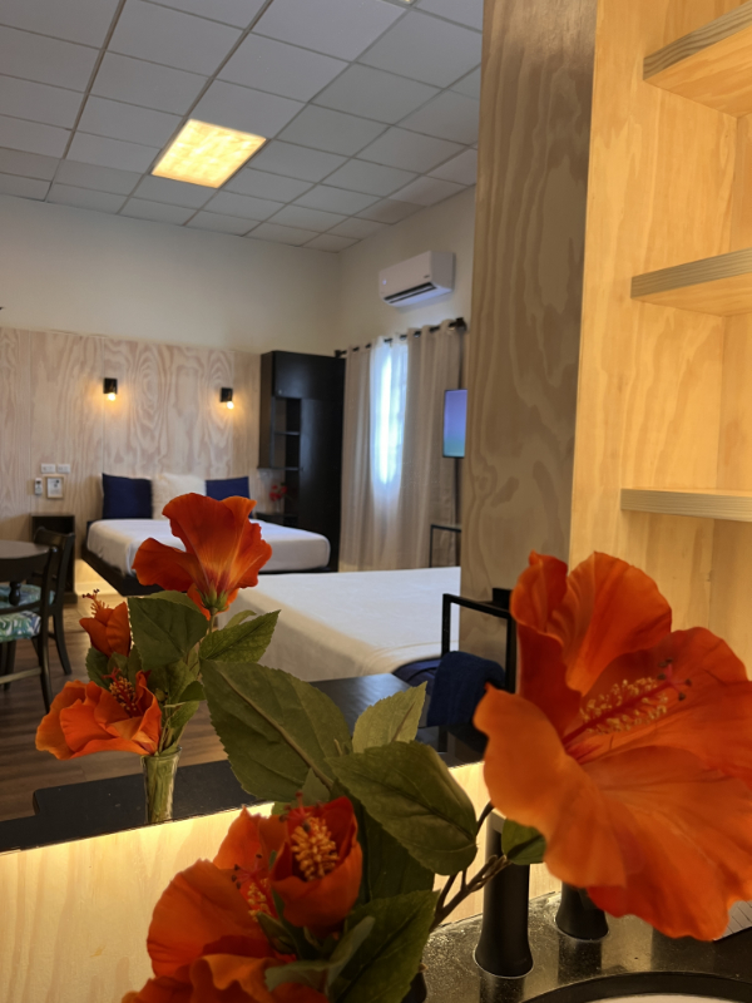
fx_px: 753
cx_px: 376
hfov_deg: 53.1
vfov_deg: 67.3
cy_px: 502
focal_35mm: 26
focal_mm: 5.7
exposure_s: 1/50
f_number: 1.5
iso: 64
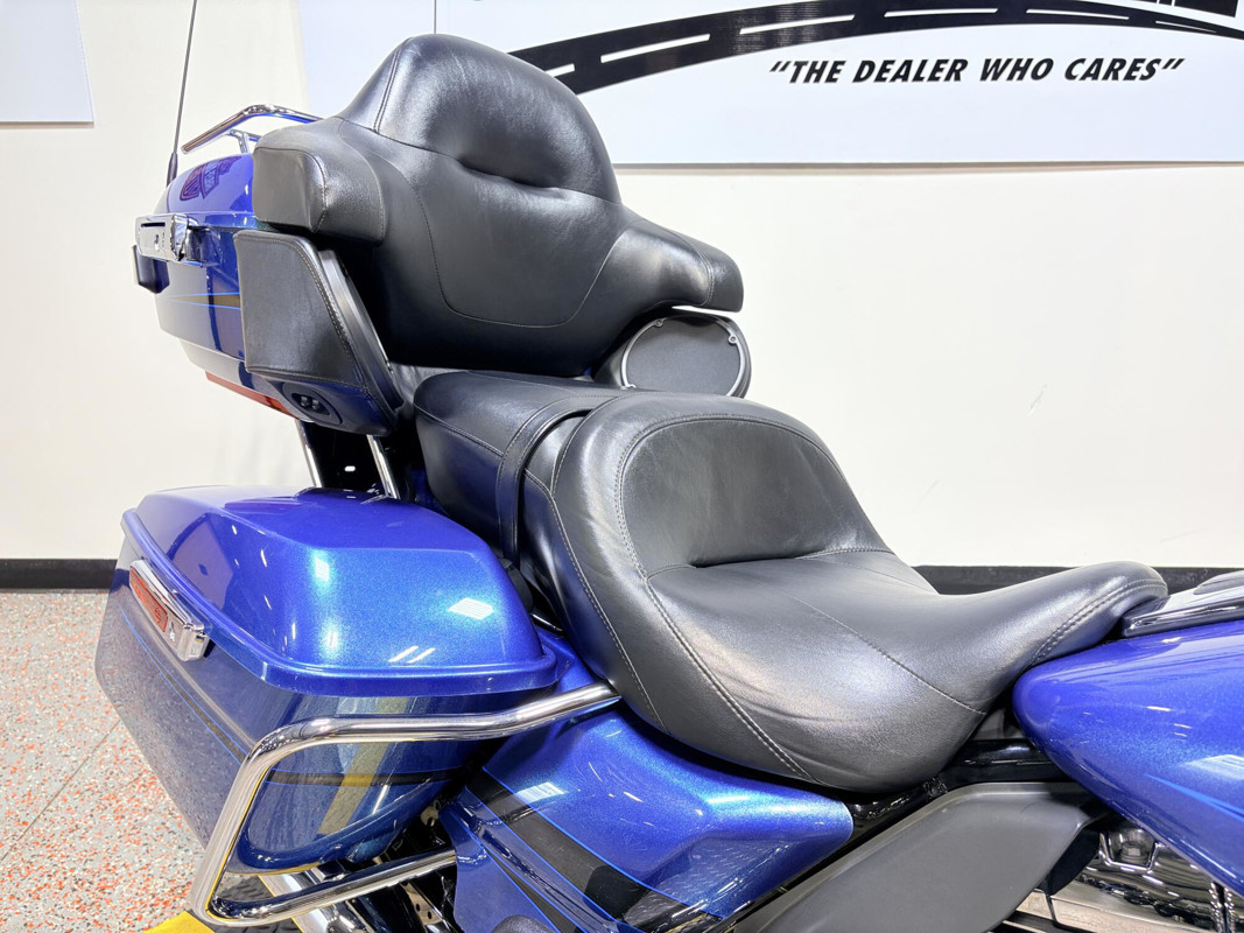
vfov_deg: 53.1
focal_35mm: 26
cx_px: 622
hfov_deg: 67.3
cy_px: 466
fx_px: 934
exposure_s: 1/120
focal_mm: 5.96
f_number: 1.6
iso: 50
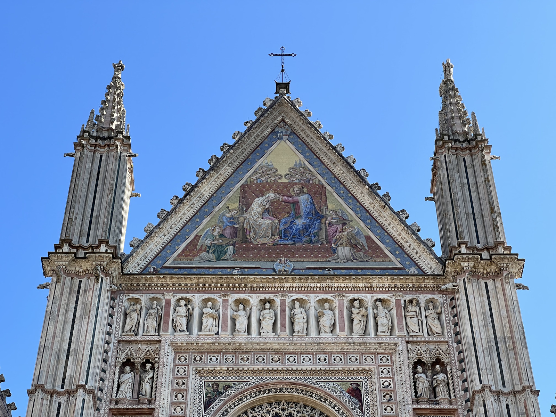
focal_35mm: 77
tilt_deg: +47.0
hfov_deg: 25.3
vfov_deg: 19.1
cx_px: 278
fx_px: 1237
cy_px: 208
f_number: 2.8
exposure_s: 1/453
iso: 32
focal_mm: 9
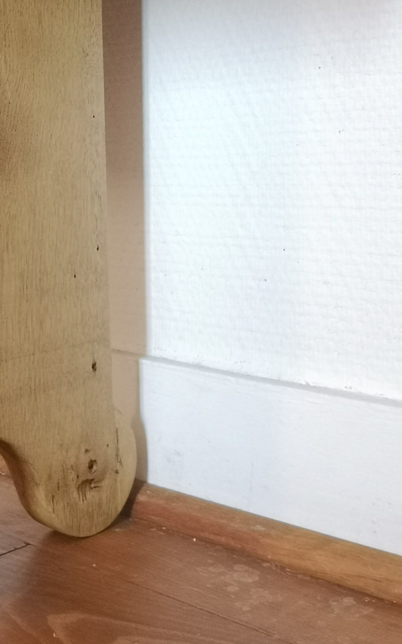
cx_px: 74
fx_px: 1017
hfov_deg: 22.0
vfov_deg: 34.4
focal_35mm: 58
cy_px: 166
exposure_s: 1/36
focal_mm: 5.58
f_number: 1.8
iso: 200
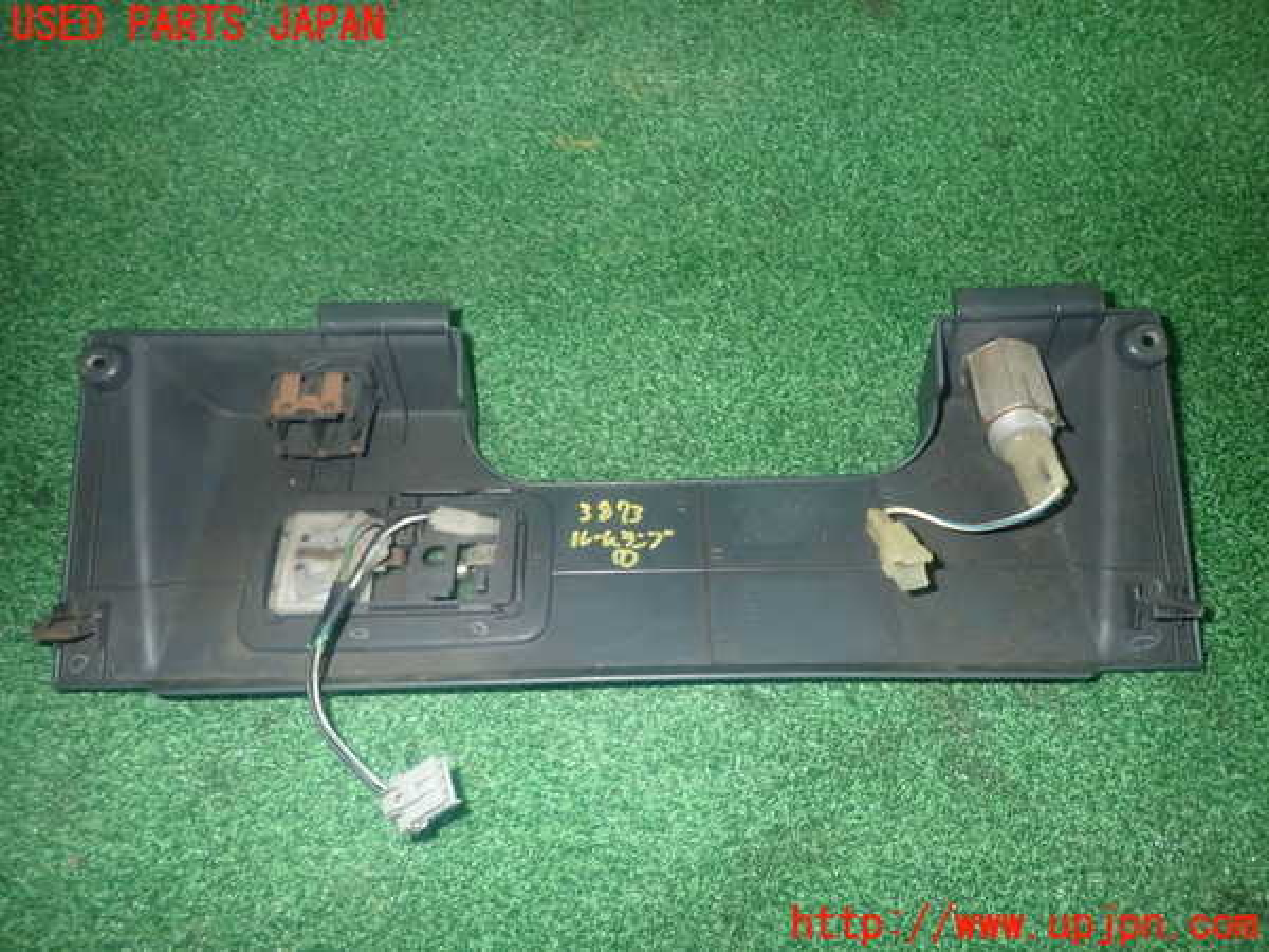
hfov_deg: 69.4
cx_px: 634
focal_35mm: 25
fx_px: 916
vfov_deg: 54.9
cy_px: 476
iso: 800
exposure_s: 1/30
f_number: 5.6
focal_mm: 4.5
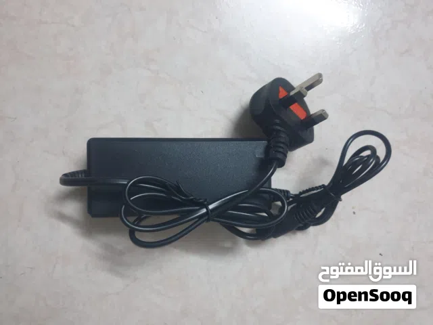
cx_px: 216
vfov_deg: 53.1
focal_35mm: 26
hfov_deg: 67.3
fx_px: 325
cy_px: 162
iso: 320
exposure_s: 1/24
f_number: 1.5
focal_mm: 4.3
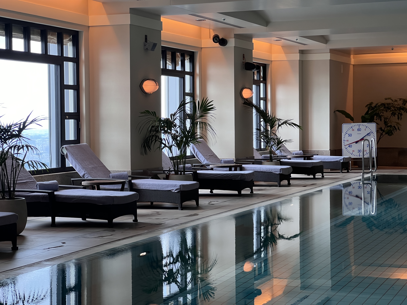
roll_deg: +0.5
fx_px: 905
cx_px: 204
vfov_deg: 19.1
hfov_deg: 25.3
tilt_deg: -1.2
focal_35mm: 77
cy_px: 152
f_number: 2.8
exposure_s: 1/100
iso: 200
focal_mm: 9
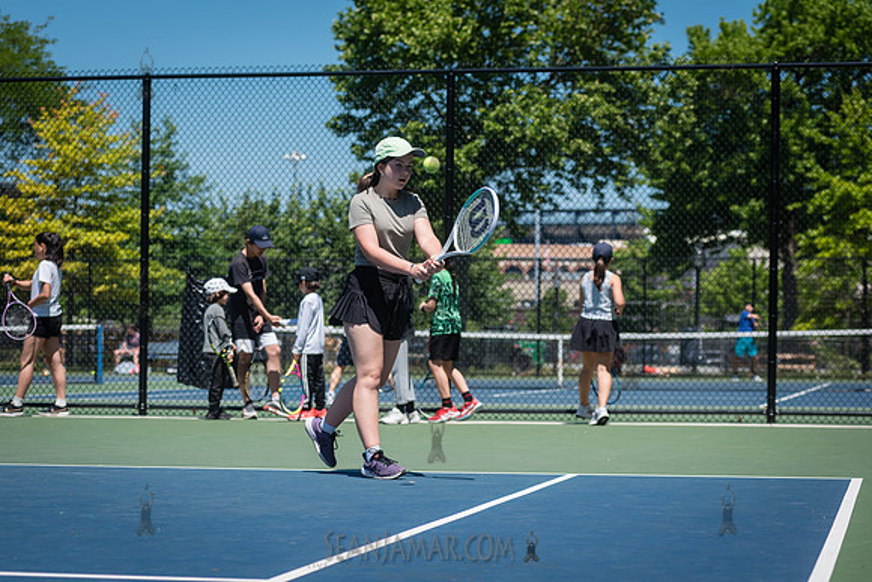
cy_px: 291
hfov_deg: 22.1
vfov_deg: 14.9
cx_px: 436
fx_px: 2229
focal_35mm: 92
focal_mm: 92
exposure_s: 1/1600
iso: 200
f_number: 5
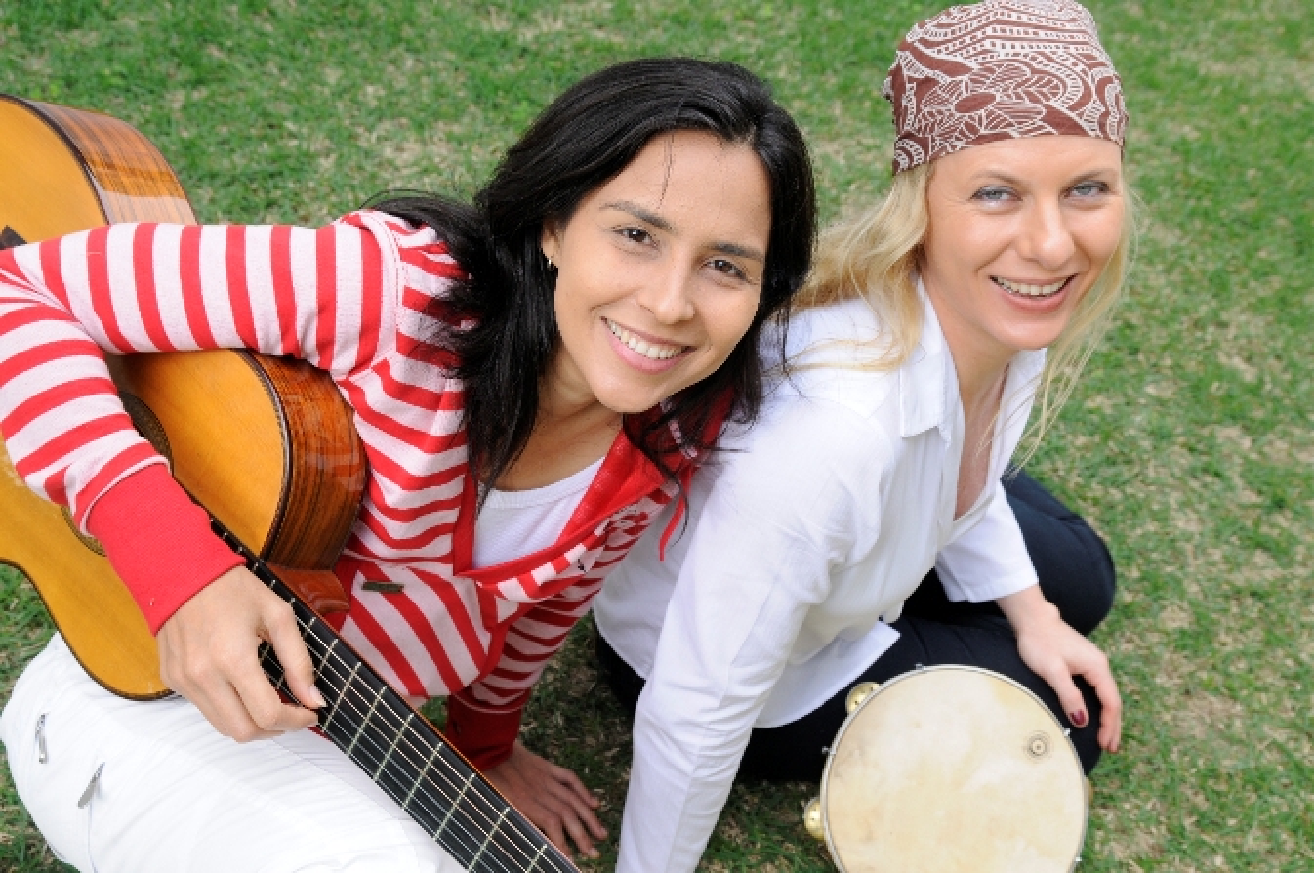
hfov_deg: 41.2
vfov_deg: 28.0
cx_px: 657
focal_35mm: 48
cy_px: 436
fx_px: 1750
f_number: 5.6
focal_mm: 32
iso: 200
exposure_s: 1/100
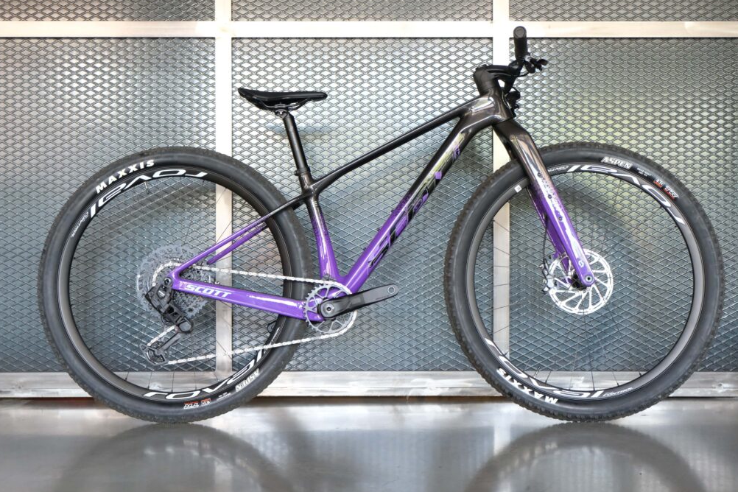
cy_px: 243
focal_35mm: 46
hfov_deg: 42.7
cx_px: 370
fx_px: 943
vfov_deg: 29.2
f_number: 3.6
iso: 3200
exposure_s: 1/120
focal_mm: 30.2
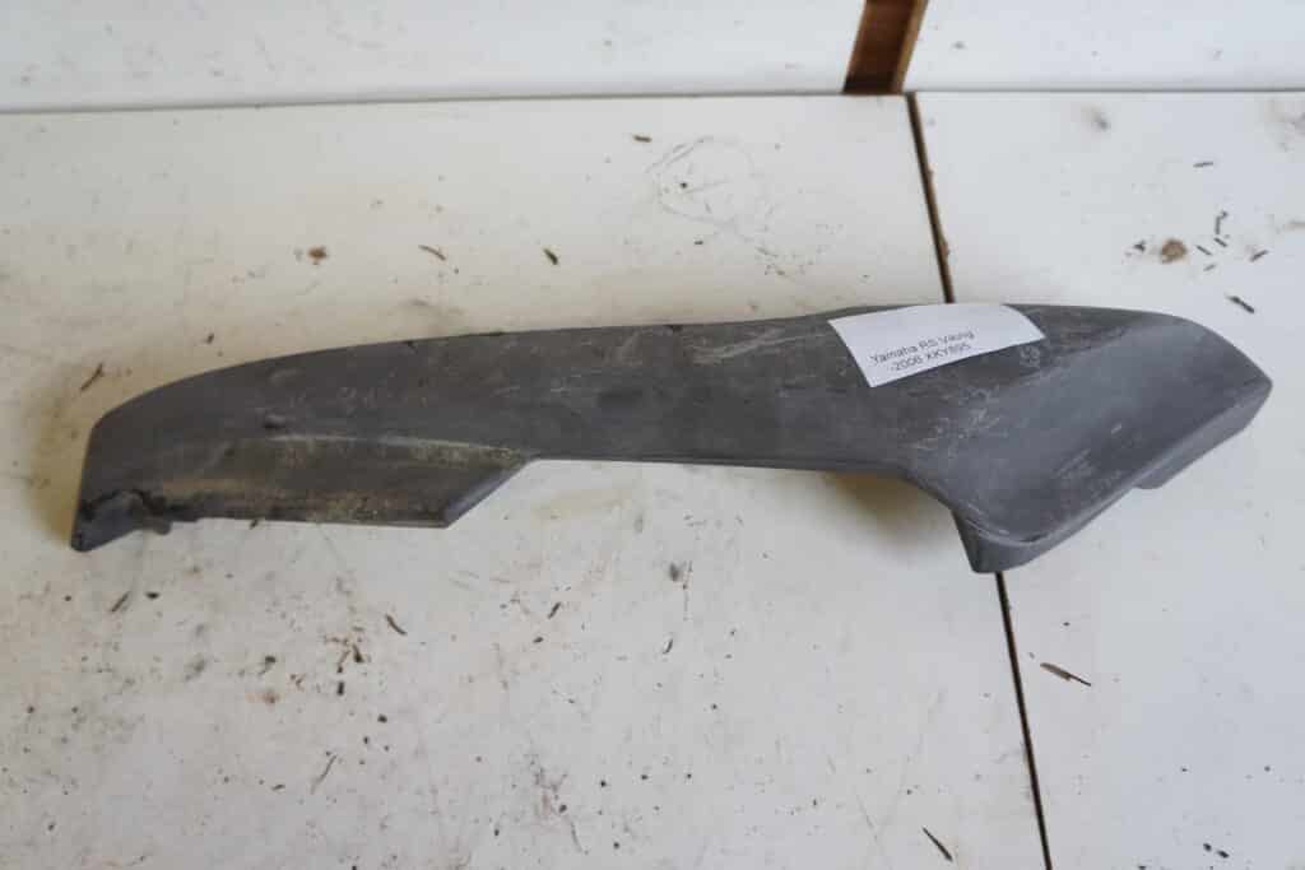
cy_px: 435
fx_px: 1088
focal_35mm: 30
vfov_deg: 43.6
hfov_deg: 61.9
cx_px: 652
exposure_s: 1/60
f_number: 4
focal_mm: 20
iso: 500
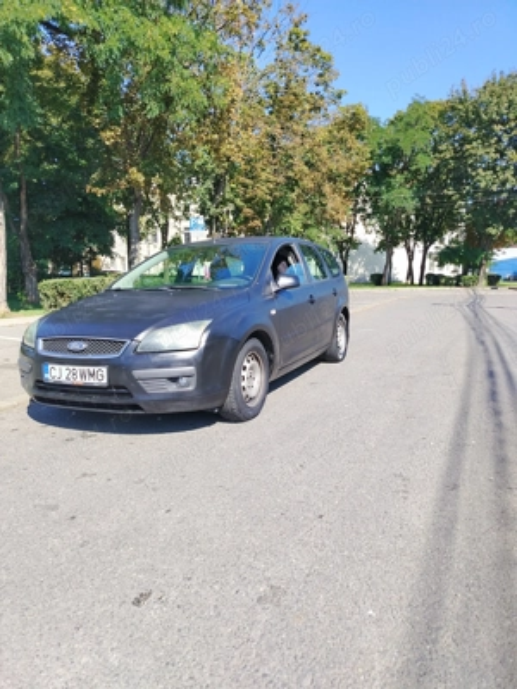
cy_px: 344
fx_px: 478
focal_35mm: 24
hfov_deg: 56.8
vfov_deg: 71.6
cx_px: 258
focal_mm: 5.25
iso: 100
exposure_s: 1/399
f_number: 1.75
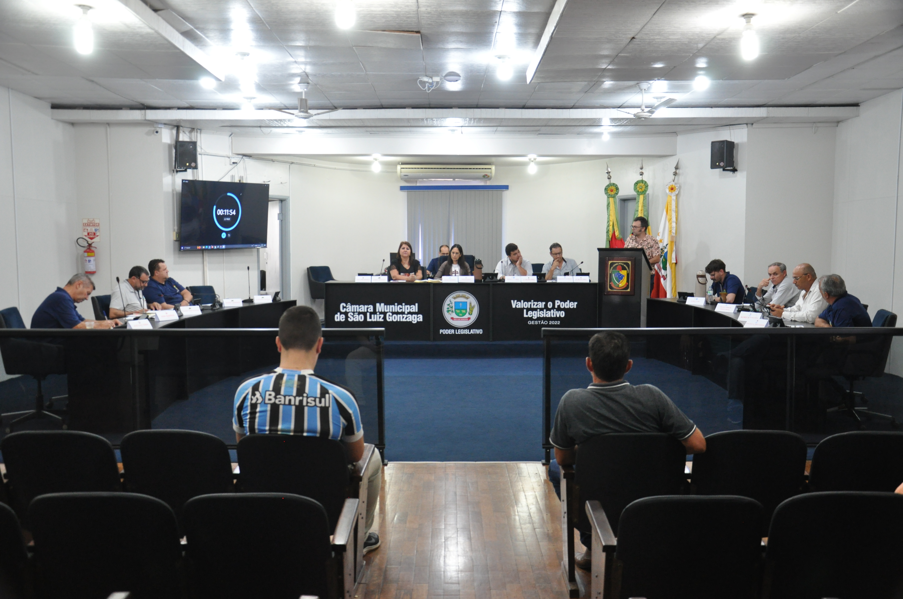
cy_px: 300
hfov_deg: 57.3
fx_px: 827
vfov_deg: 39.9
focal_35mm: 33
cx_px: 452
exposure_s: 1/60
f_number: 4
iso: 1000
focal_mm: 22
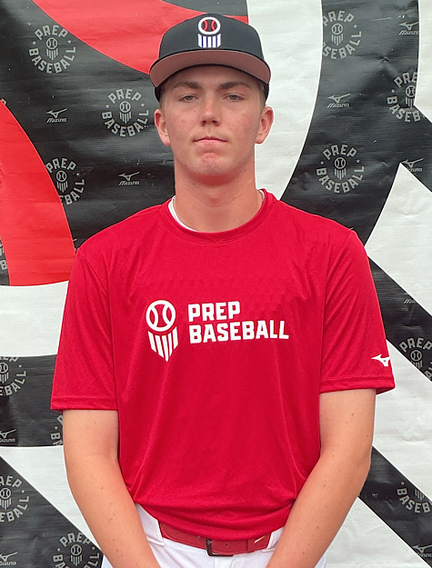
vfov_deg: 61.4
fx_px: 478
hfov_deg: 48.6
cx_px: 216
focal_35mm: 29
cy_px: 284
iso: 25
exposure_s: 1/375
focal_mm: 3
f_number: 1.8
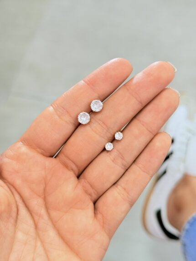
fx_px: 362
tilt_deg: -58.2
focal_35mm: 48
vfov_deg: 39.6
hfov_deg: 30.3
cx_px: 98
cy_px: 130
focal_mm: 6.76
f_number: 1.78
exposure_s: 1/60
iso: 125
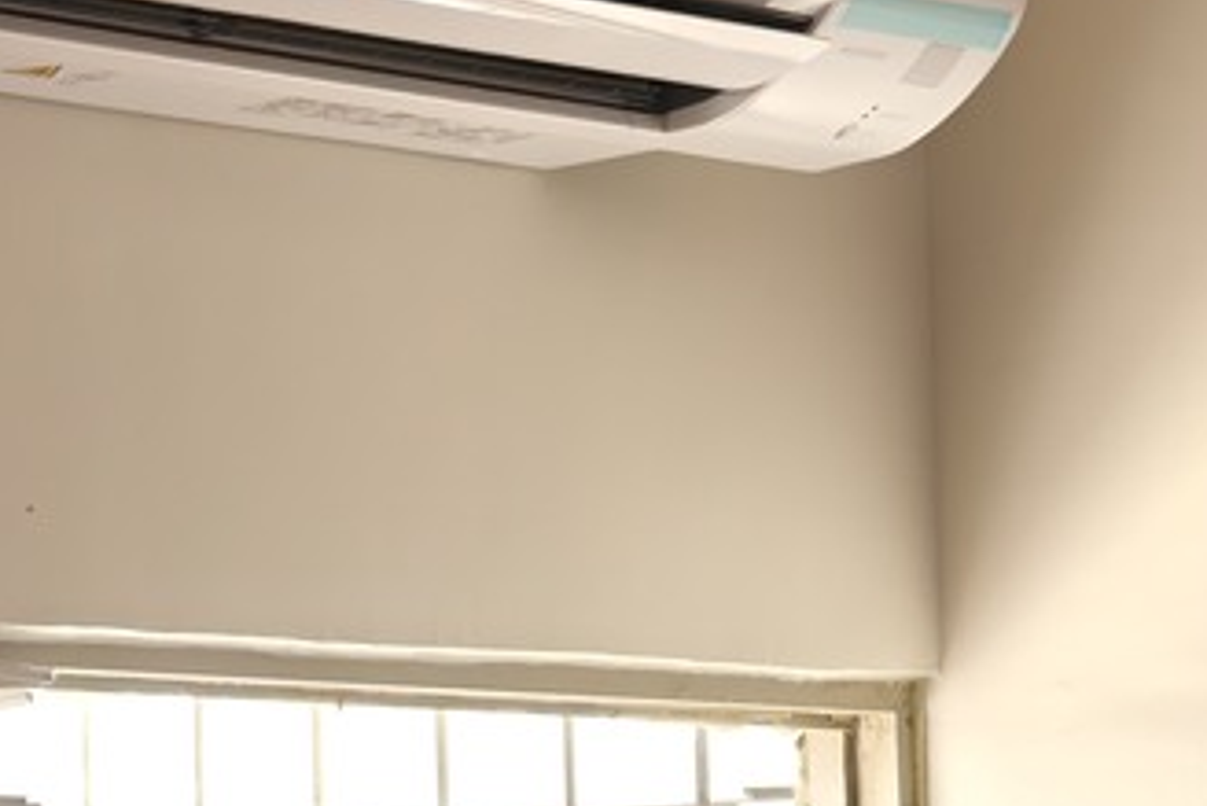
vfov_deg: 7.9
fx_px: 5803
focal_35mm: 173
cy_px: 197
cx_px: -99
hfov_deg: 11.7
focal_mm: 13.3
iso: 160
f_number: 2.6
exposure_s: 1/69
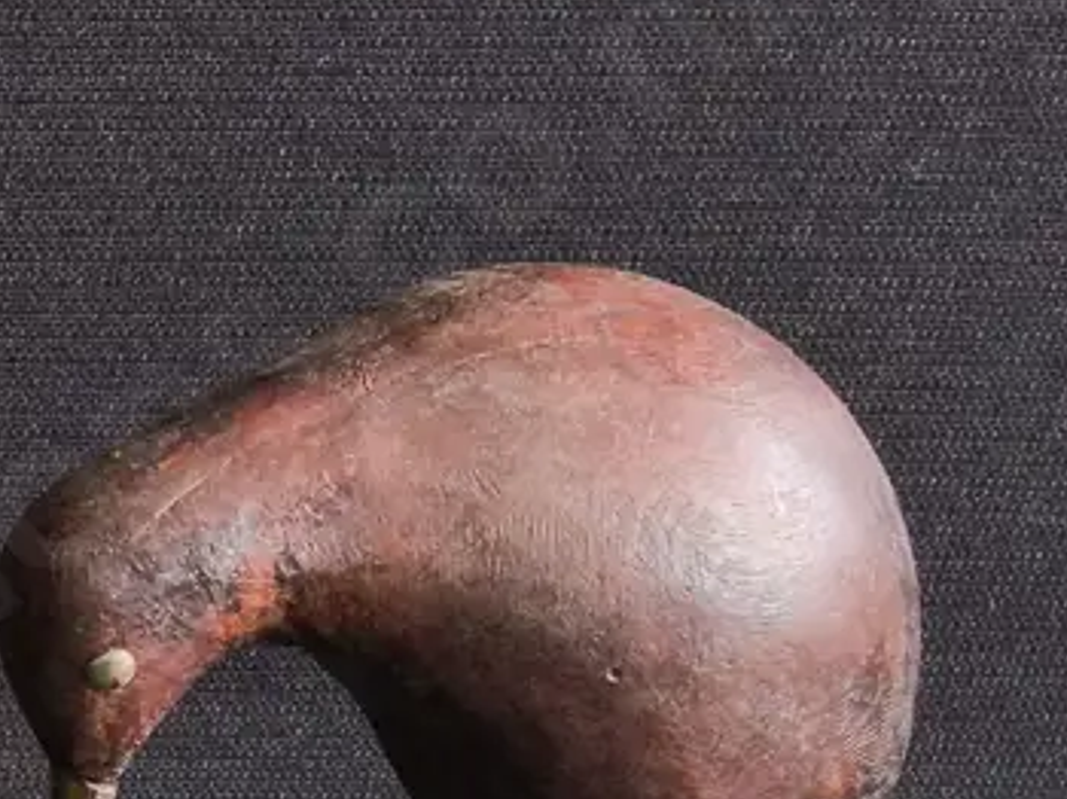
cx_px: -451
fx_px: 2433
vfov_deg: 18.0
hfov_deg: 21.5
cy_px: 884
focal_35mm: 79
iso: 250
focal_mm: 2.87
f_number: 2
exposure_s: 1/120
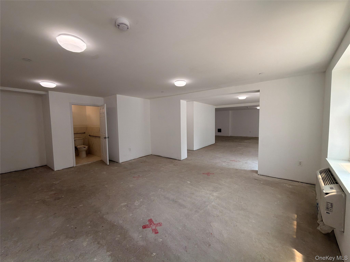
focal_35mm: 14
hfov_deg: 102.1
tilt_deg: -3.5
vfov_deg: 85.7
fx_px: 142
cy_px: 131
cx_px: 175
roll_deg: +0.1
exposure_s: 1/120
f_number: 2.2
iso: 50
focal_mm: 2.22
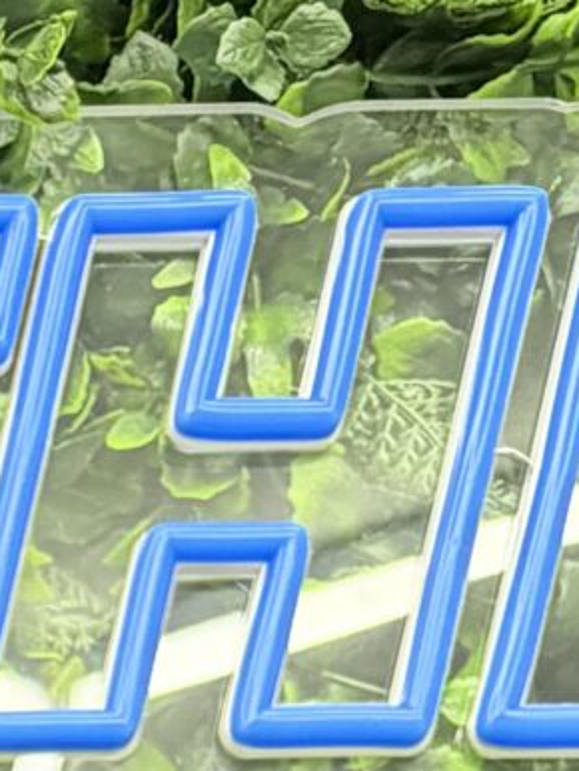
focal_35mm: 159
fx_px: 3542
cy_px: 2445
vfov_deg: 9.3
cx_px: -998
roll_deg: -0.5
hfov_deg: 8.3
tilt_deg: -6.0
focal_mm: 6.76
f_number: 1.78
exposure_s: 1/60
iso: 640
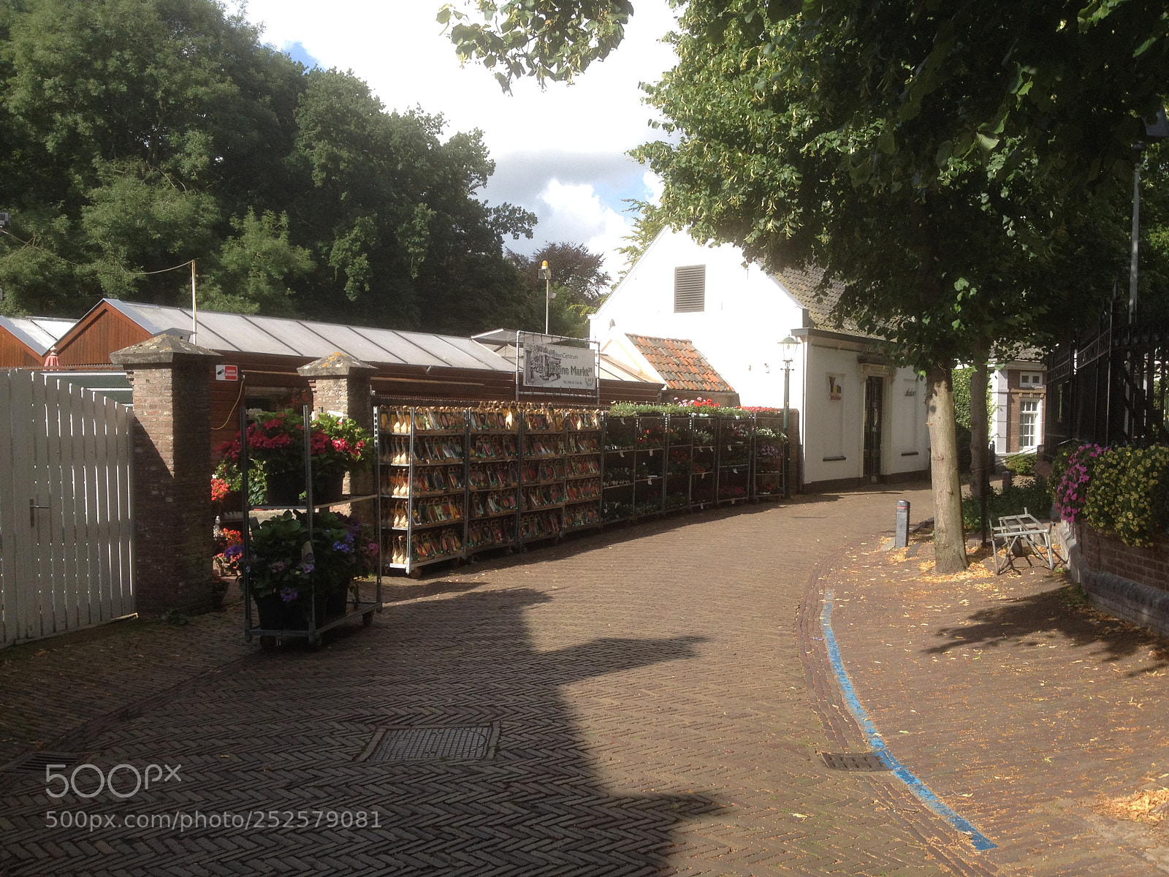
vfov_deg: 40.7
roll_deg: -0.8
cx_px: 584
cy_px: 438
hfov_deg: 52.6
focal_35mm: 35
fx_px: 1182
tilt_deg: -1.1
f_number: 2.4
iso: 50
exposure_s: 1/876
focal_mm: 4.28
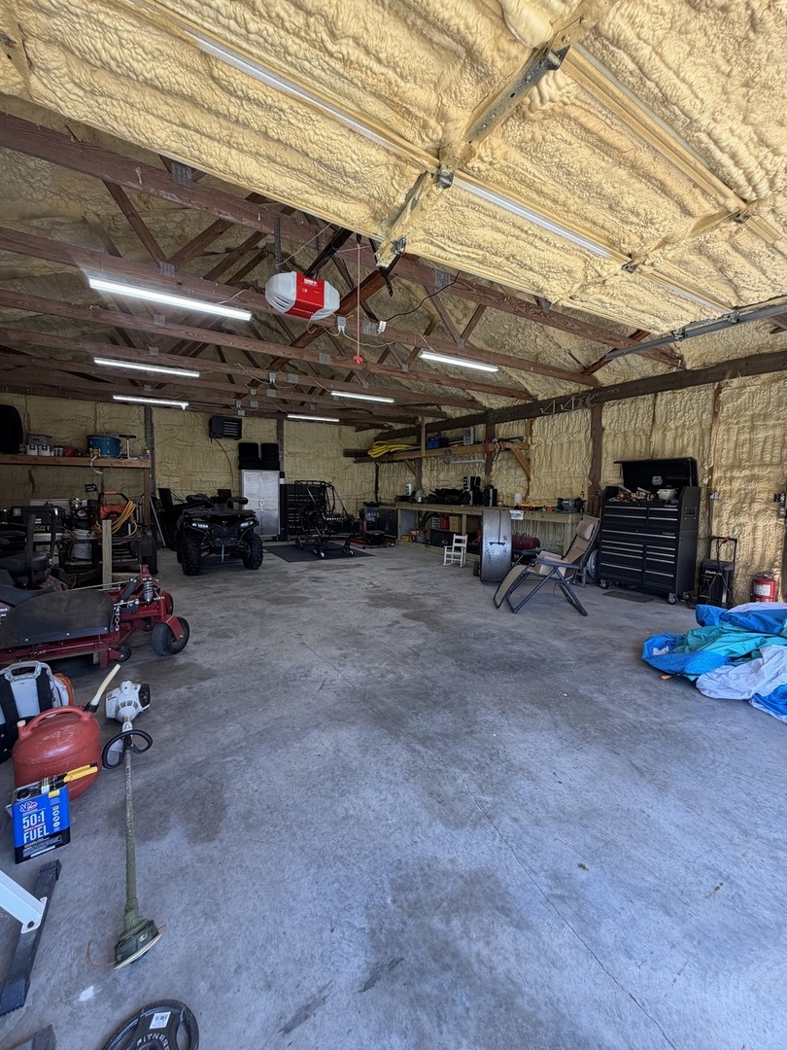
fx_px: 424
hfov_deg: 85.7
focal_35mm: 14
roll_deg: -0.8
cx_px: 394
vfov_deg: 102.1
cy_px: 525
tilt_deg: -6.0
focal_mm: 2.22
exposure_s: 1/120
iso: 80
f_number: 2.2
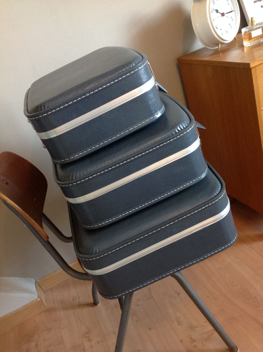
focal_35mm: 35
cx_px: 132
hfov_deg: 40.6
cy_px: 176
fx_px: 355
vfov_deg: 52.7
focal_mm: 4.28
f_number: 2.4
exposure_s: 1/15
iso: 200
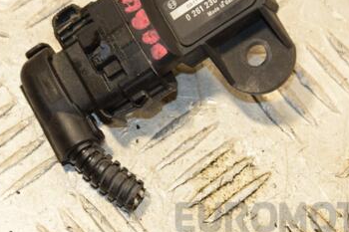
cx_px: 157
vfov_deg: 6.7
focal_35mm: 206
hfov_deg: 10.0
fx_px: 1996
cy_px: 85
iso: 800
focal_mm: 80
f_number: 7.1
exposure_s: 1/200
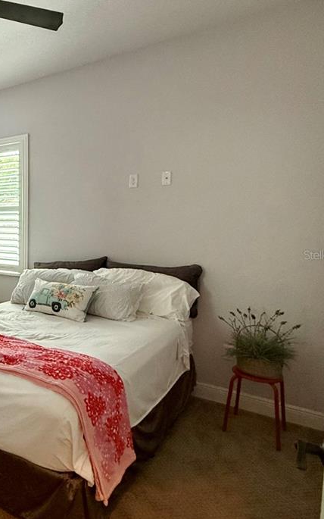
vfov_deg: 70.4
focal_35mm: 26
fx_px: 367
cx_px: 17
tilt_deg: -3.5
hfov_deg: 42.5
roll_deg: -0.3
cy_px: 255
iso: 500
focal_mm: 2.22
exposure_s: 1/120
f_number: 2.2
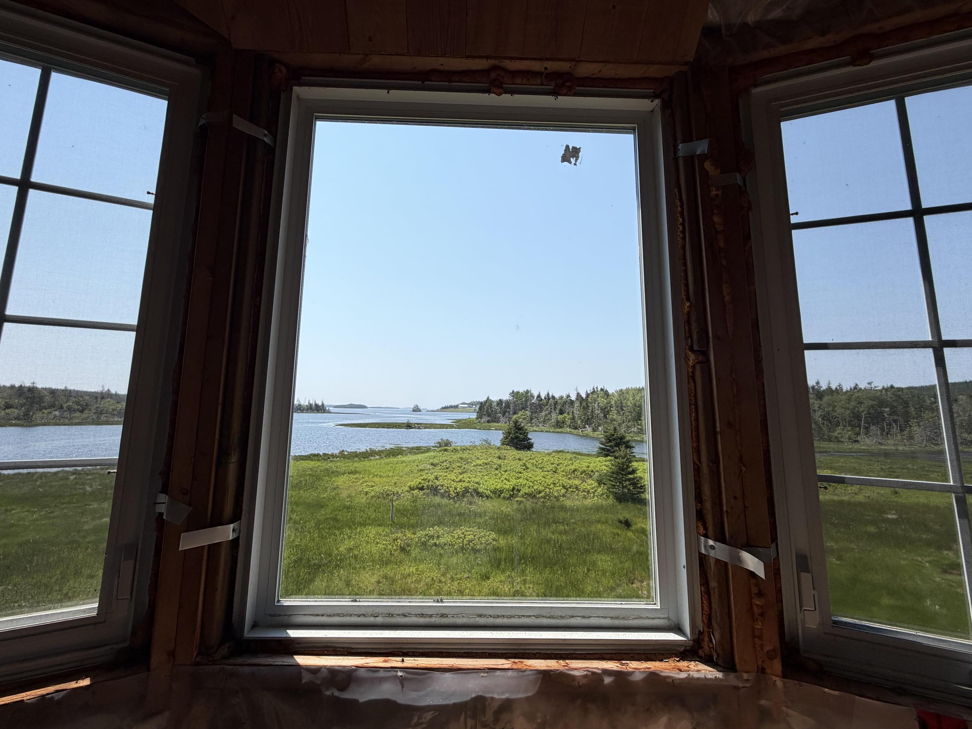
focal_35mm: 16
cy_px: 328
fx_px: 449
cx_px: 465
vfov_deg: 77.9
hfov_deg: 94.4
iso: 20
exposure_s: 1/1145
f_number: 2.2
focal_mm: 2.22
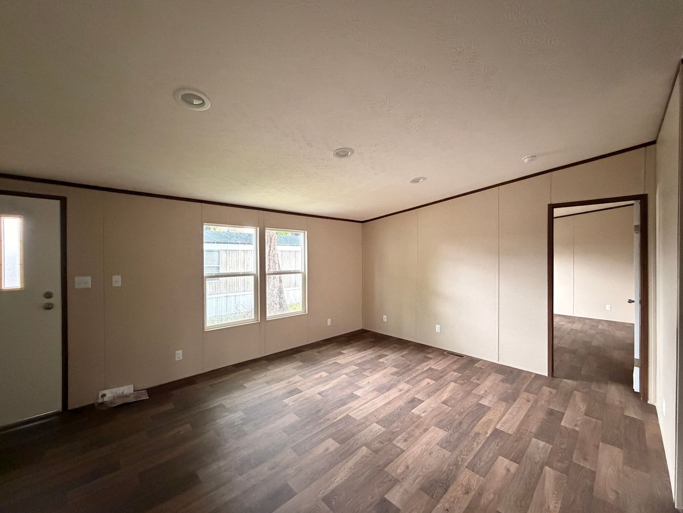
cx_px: 342
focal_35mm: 14
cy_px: 256
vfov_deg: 85.7
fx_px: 276
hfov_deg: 102.1
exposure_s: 1/60
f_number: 2.2
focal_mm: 2.22
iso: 1000
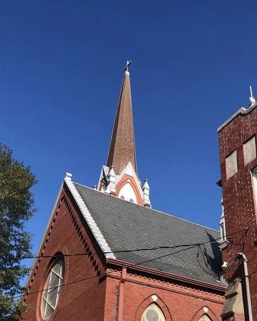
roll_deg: -1.4
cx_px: 147
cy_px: 234
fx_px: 437
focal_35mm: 46
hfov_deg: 32.7
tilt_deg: +27.1
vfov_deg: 39.4
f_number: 1.8
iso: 20
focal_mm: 4
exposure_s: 1/1350
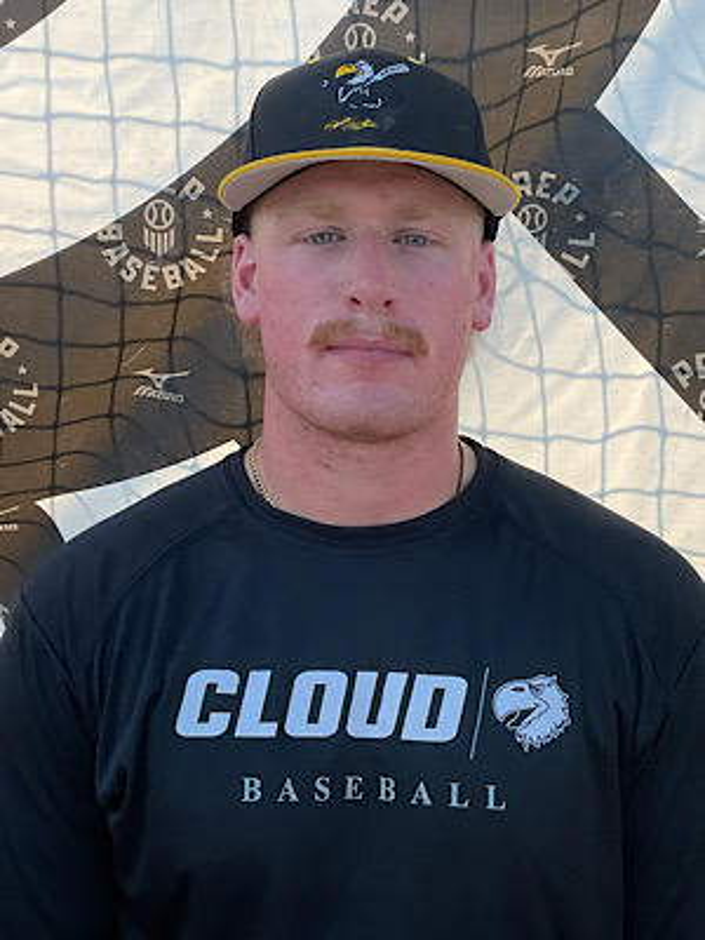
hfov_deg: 48.2
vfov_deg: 61.7
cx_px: 352
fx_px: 787
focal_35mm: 29
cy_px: 470
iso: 16
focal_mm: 3
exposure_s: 1/650
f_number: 1.8
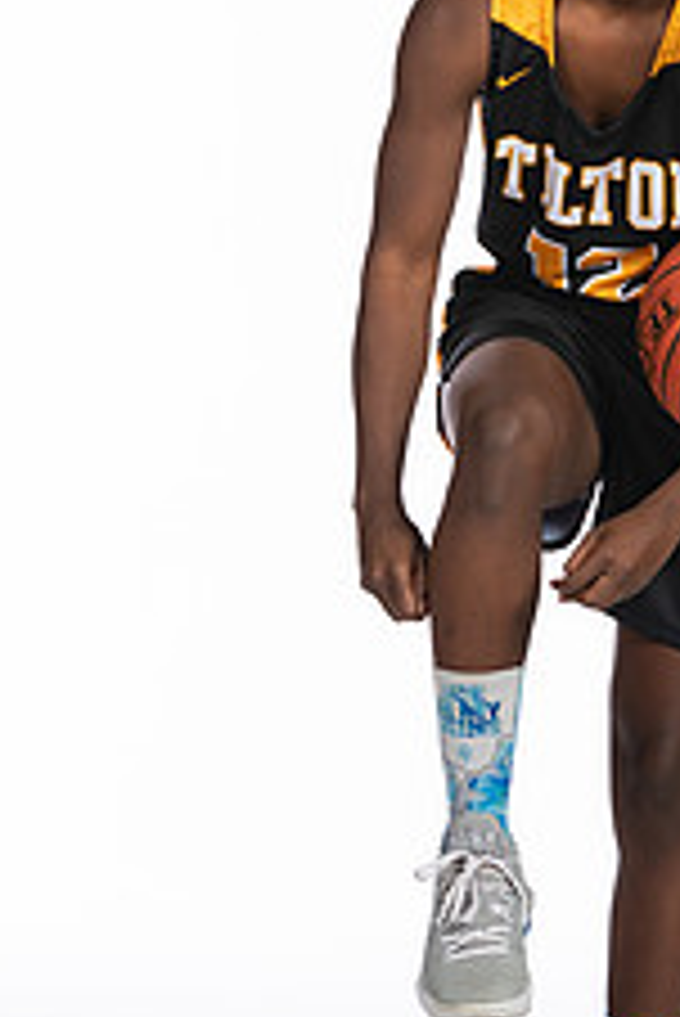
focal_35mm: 257
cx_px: 648
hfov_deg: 5.3
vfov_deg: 8.0
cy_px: 292
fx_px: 7270
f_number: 5.6
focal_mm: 86
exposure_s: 1/100
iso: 100
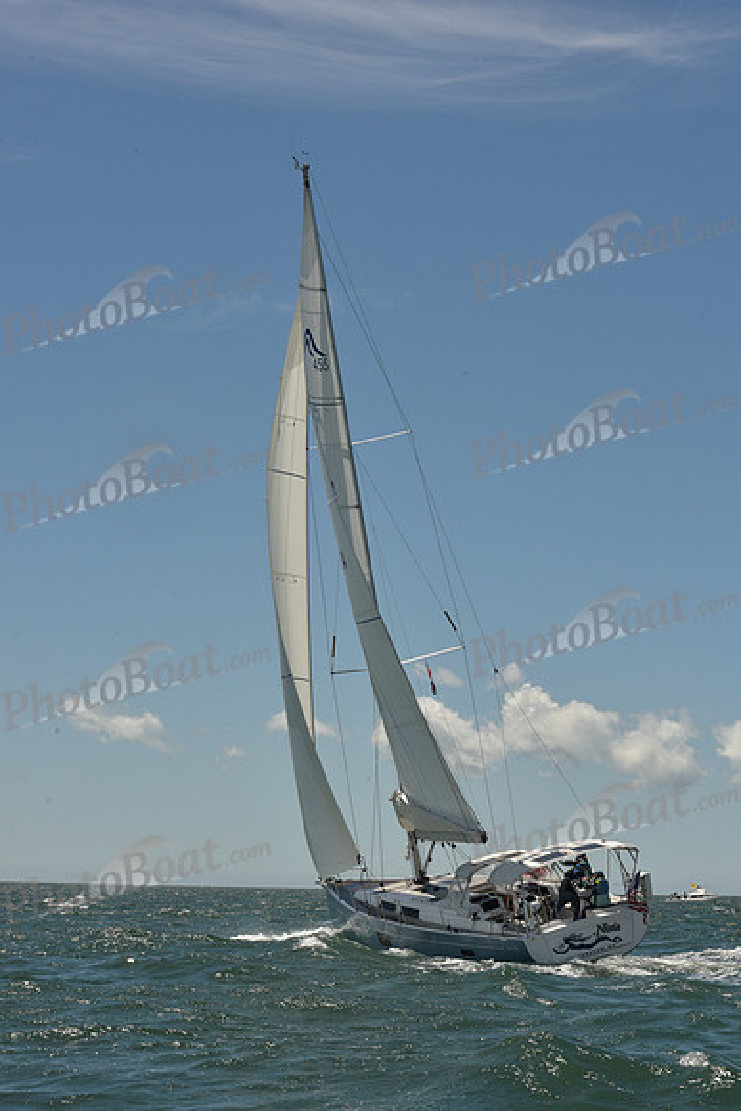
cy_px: 556
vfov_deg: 28.8
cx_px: 370
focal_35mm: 70
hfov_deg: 19.5
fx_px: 2160
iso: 320
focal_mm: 70
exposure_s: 1/800
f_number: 14
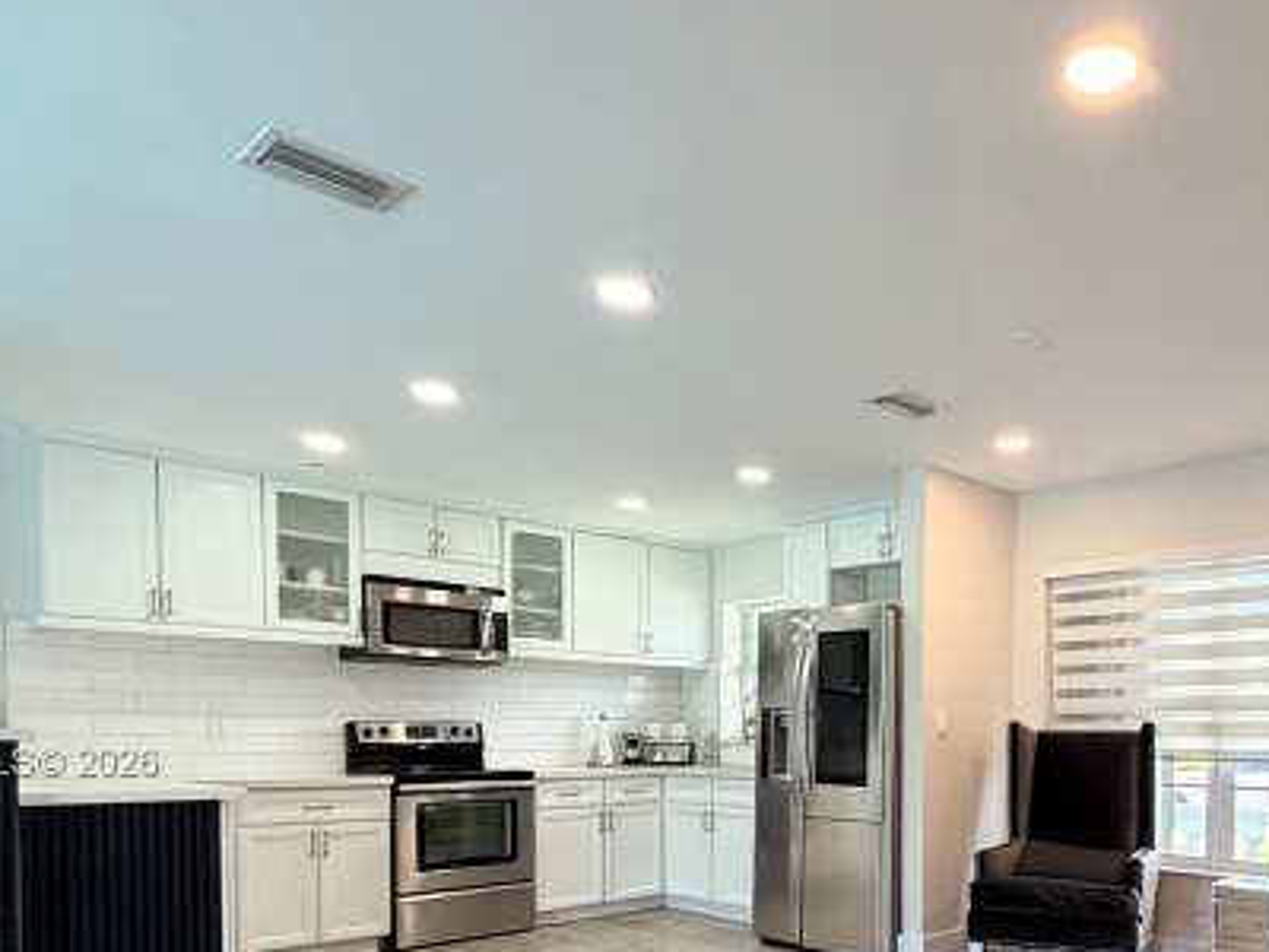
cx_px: 933
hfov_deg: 60.4
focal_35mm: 28
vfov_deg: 47.0
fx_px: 1026
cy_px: 765
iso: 200
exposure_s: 1/120
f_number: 2.2
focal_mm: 2.22
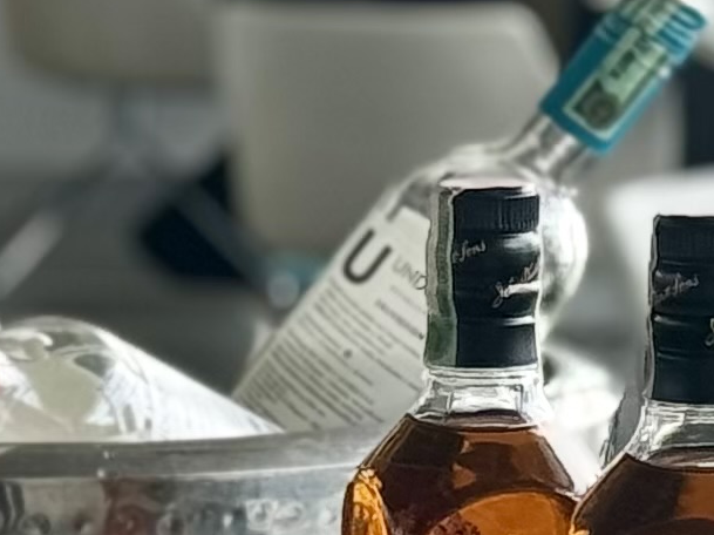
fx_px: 6555
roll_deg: +0.5
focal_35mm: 318
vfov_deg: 4.7
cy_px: 492
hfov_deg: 6.0
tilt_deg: -9.4
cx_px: -857
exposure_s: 1/120
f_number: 1.78
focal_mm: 6.76
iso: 50
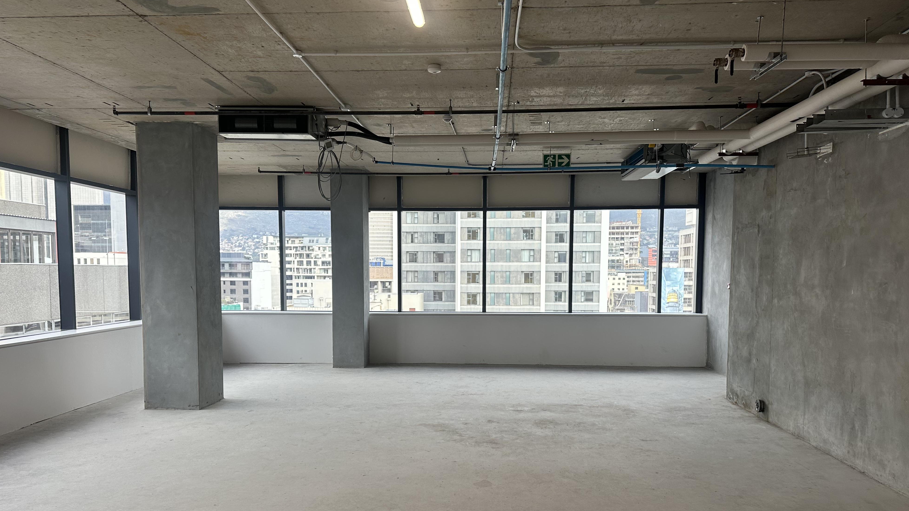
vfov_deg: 42.6
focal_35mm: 27
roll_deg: -0.1
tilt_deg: -3.1
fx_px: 651
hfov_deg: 69.9
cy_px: 312
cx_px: 450
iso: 80
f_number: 1.78
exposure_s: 1/309
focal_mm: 6.86
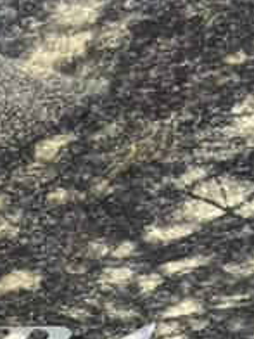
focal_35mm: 204
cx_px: -369
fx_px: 1996
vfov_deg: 9.5
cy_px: 446
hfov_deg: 6.9
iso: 80
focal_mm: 4.71
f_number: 1.7
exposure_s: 1/100
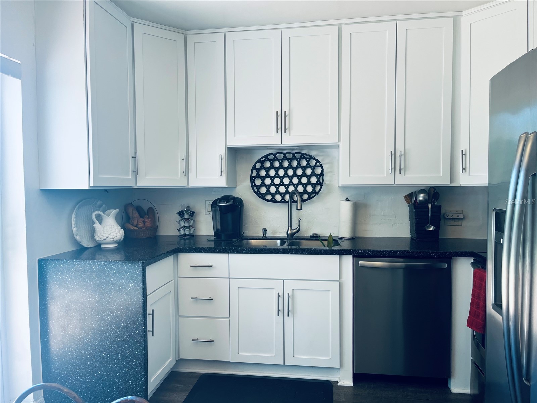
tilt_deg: -3.0
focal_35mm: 26
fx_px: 403
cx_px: 268
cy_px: 202
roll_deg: +0.5
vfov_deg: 53.1
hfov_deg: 67.3
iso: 40
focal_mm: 5.1
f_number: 1.6
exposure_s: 1/120
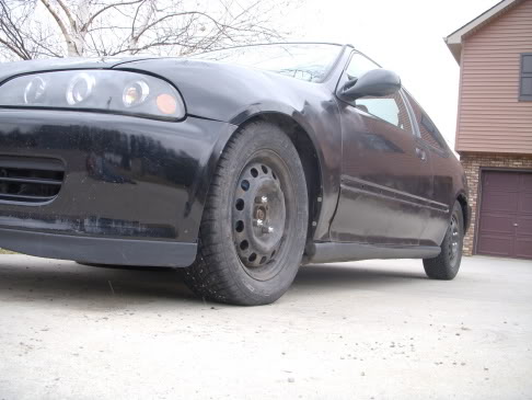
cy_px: 200
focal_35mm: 38
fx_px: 584
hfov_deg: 49.0
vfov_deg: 37.8
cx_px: 266
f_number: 3.3
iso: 100
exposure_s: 1/125
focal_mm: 6.3
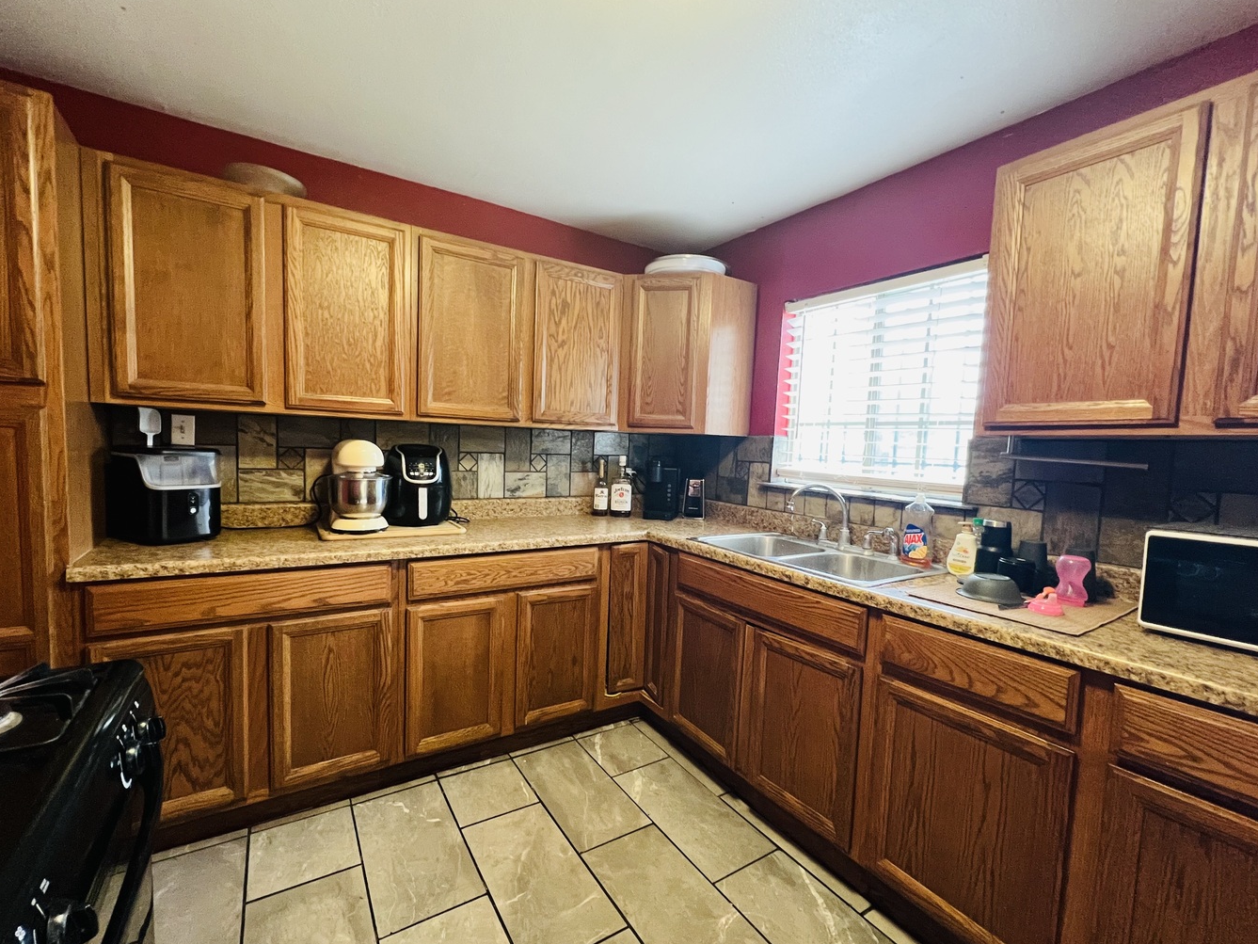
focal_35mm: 14
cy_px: 488
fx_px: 509
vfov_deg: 85.7
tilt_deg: -4.3
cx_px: 623
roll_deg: -1.8
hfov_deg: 102.1
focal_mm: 1.57
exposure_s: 1/60
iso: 400
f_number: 1.8
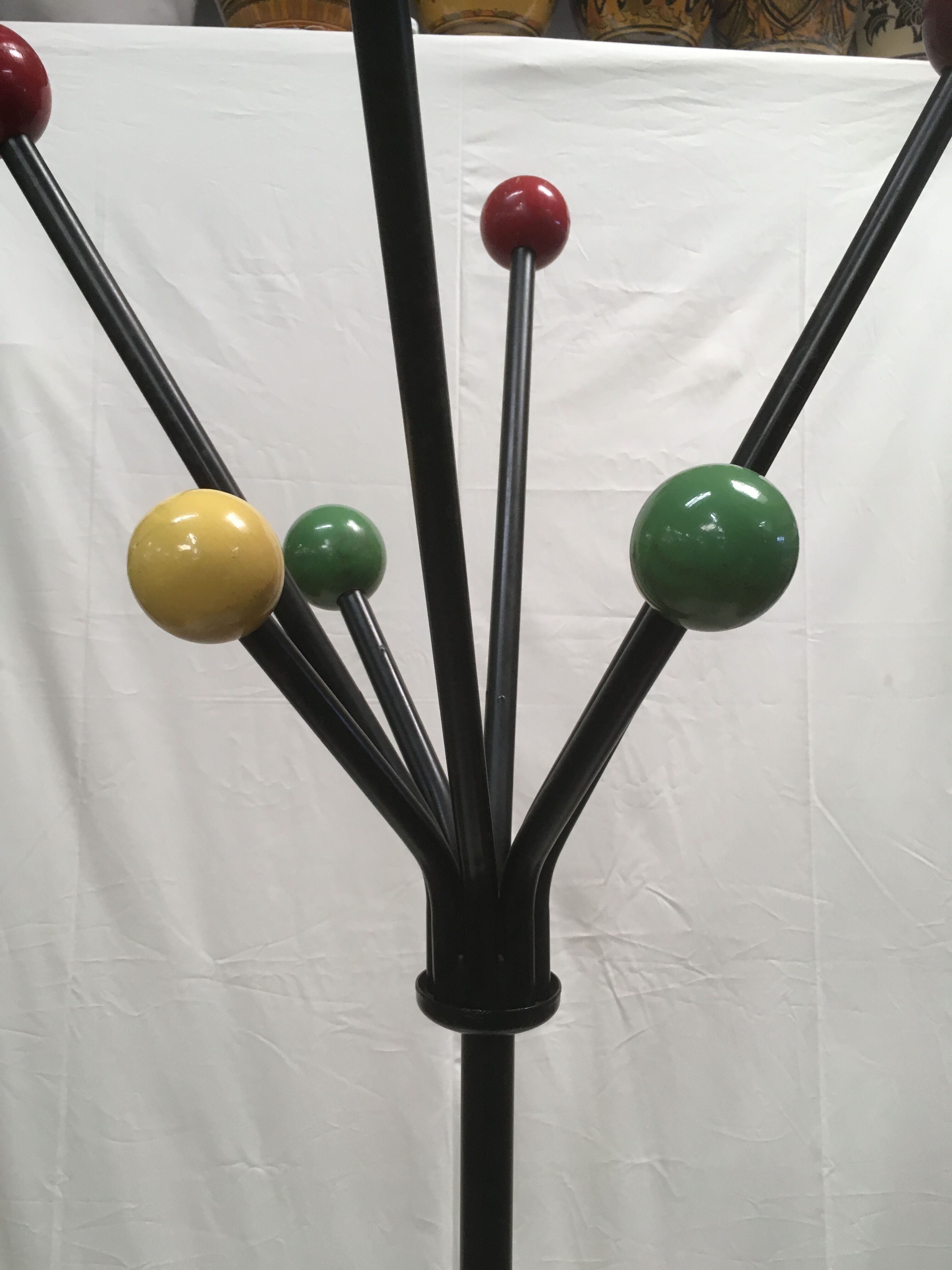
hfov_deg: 48.2
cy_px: 635
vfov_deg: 61.7
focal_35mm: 29
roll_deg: +0.1
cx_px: 476
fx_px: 1063
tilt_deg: -5.4
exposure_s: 1/33
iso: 50
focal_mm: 4.15
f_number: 2.2
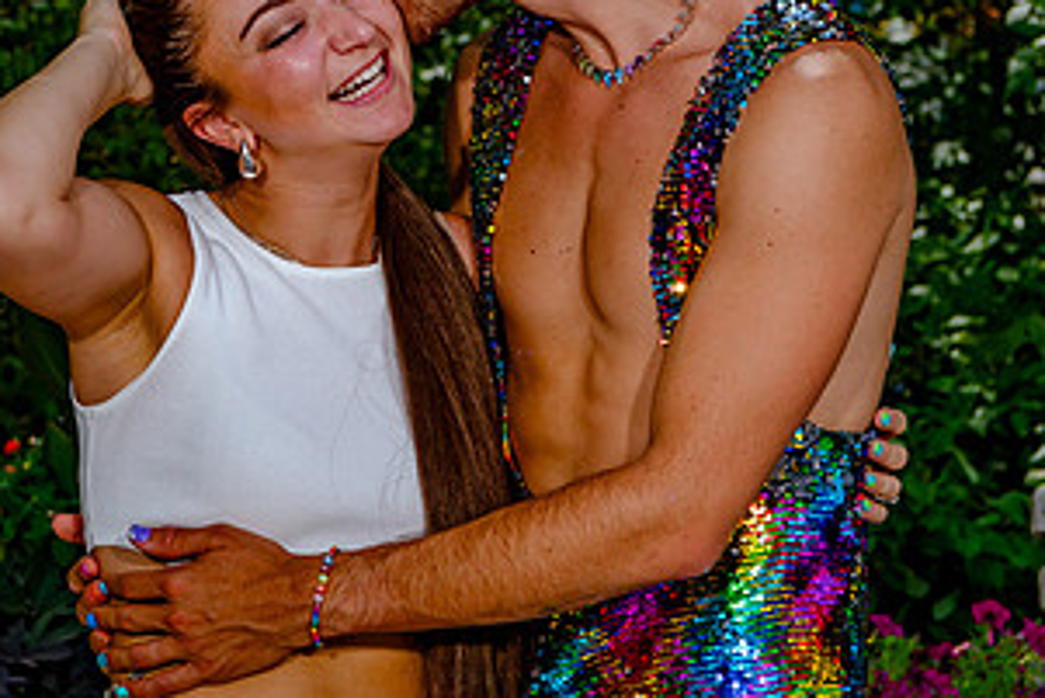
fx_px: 4095
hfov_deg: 14.4
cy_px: 95
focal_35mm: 141
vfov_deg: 9.7
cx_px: 170
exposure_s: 1/320
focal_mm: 65
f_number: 7.1
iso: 200
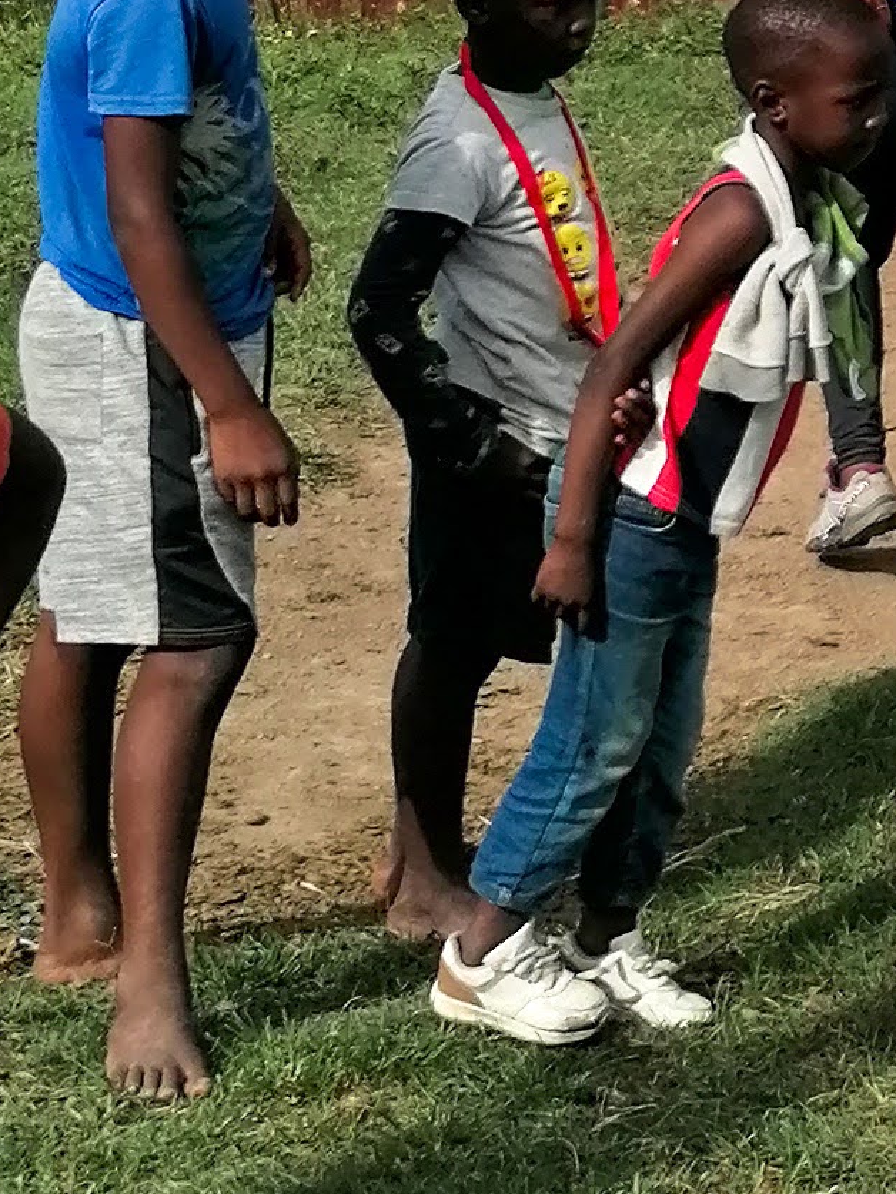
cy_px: 57
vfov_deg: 15.1
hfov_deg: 10.8
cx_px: 1549
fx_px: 4451
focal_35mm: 129
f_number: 1.8
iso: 50
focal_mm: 4.75
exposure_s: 1/2000
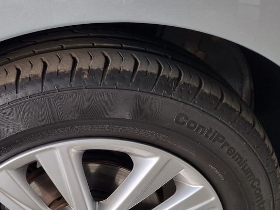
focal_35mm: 49
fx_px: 397
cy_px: 172
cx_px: 68
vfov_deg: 29.0
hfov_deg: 37.9
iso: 80
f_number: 1.8
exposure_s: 1/100
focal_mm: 5.4
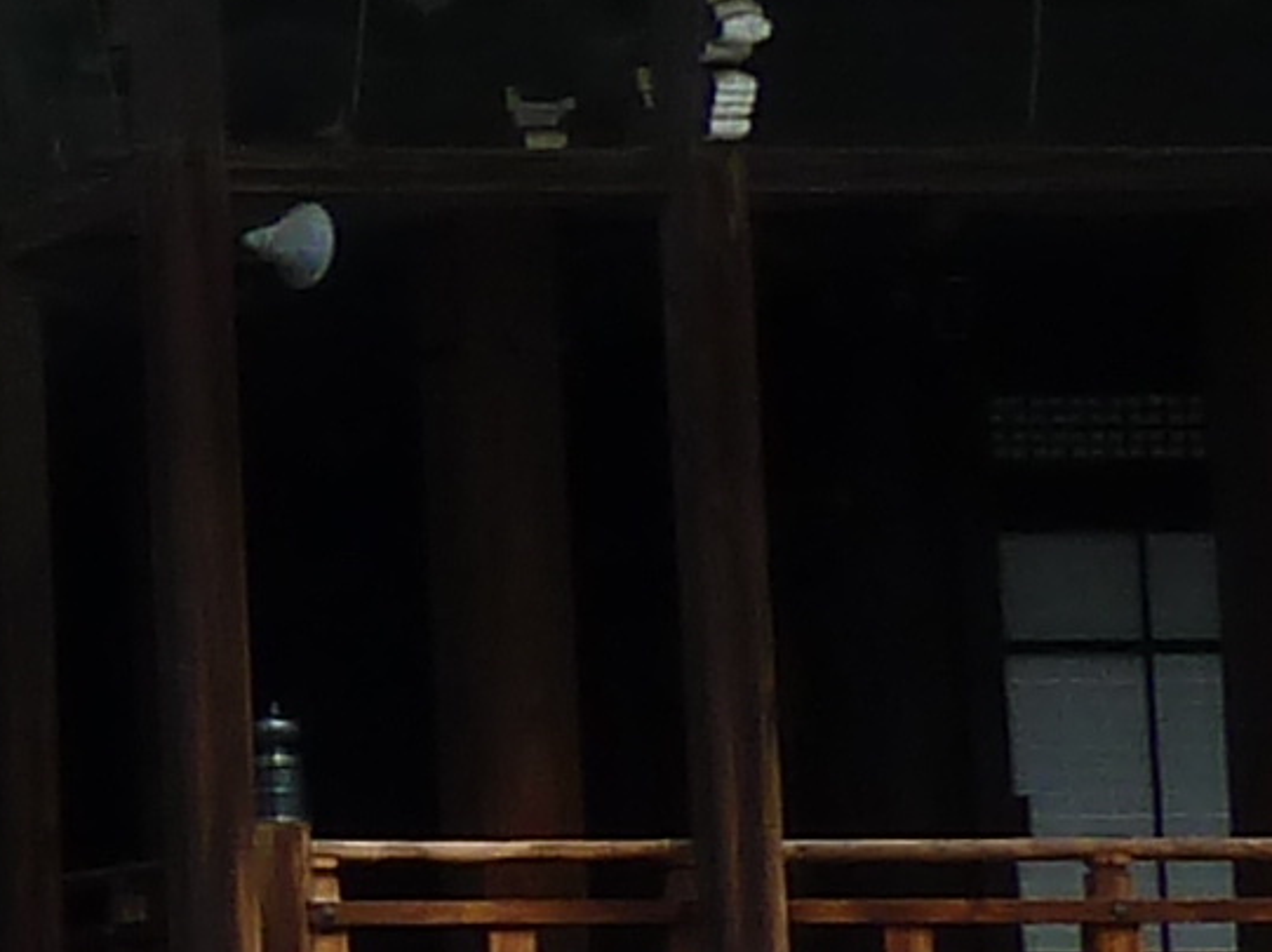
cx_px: -2631
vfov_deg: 8.0
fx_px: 6793
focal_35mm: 185
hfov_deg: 8.7
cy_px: 519
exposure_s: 1/500
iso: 80
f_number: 4.5
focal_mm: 4.1
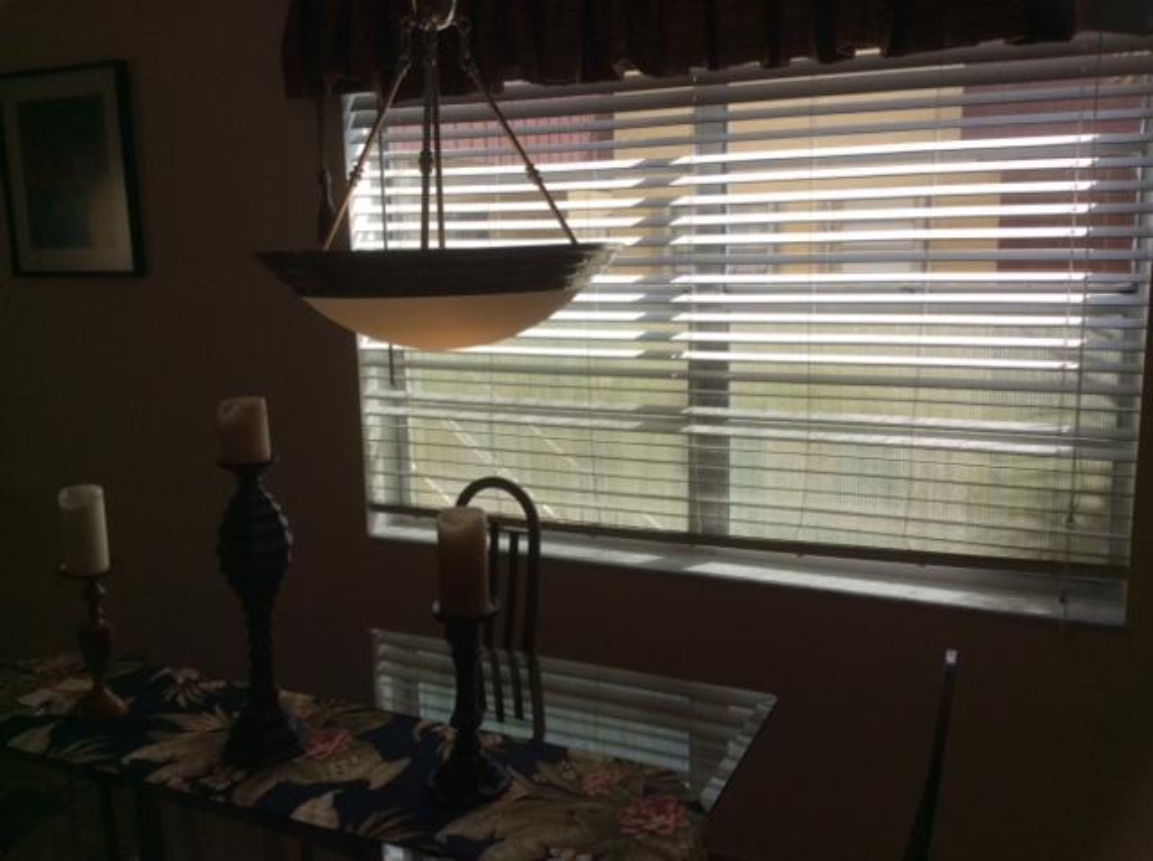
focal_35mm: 32
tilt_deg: -9.3
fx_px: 1064
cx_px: 576
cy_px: 430
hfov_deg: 56.9
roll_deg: +1.5
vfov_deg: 44.1
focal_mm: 3.3
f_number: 2.4
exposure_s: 1/953
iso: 32
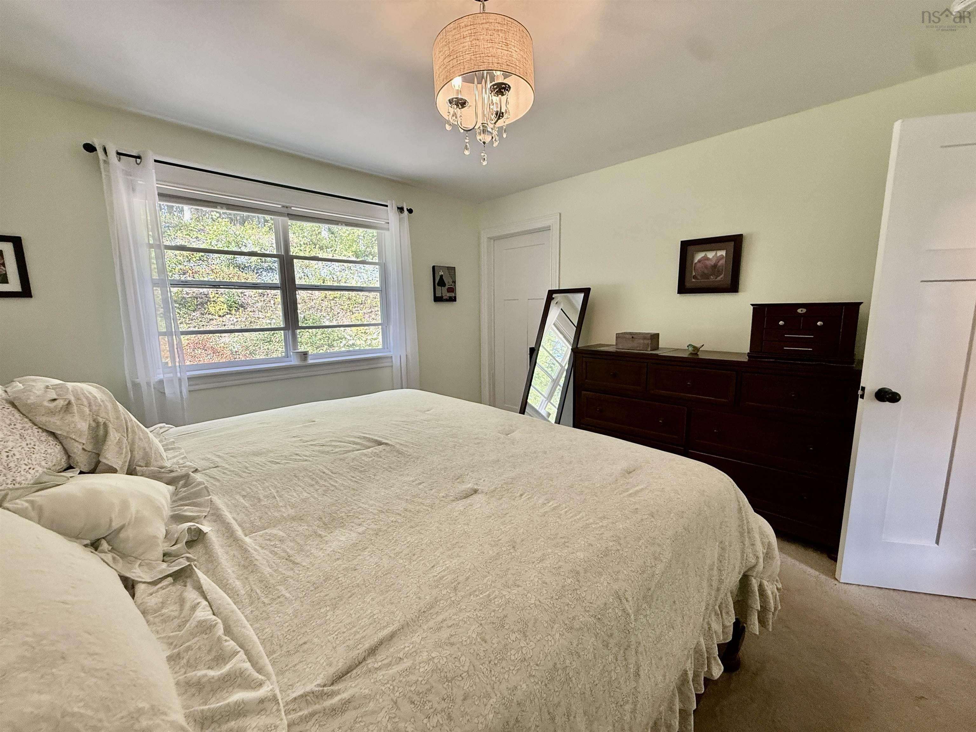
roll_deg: +0.3
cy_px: 366
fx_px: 395
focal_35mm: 14
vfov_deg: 85.7
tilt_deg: -7.8
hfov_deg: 102.1
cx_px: 488
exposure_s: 1/120
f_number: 2.2
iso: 200
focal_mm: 2.22
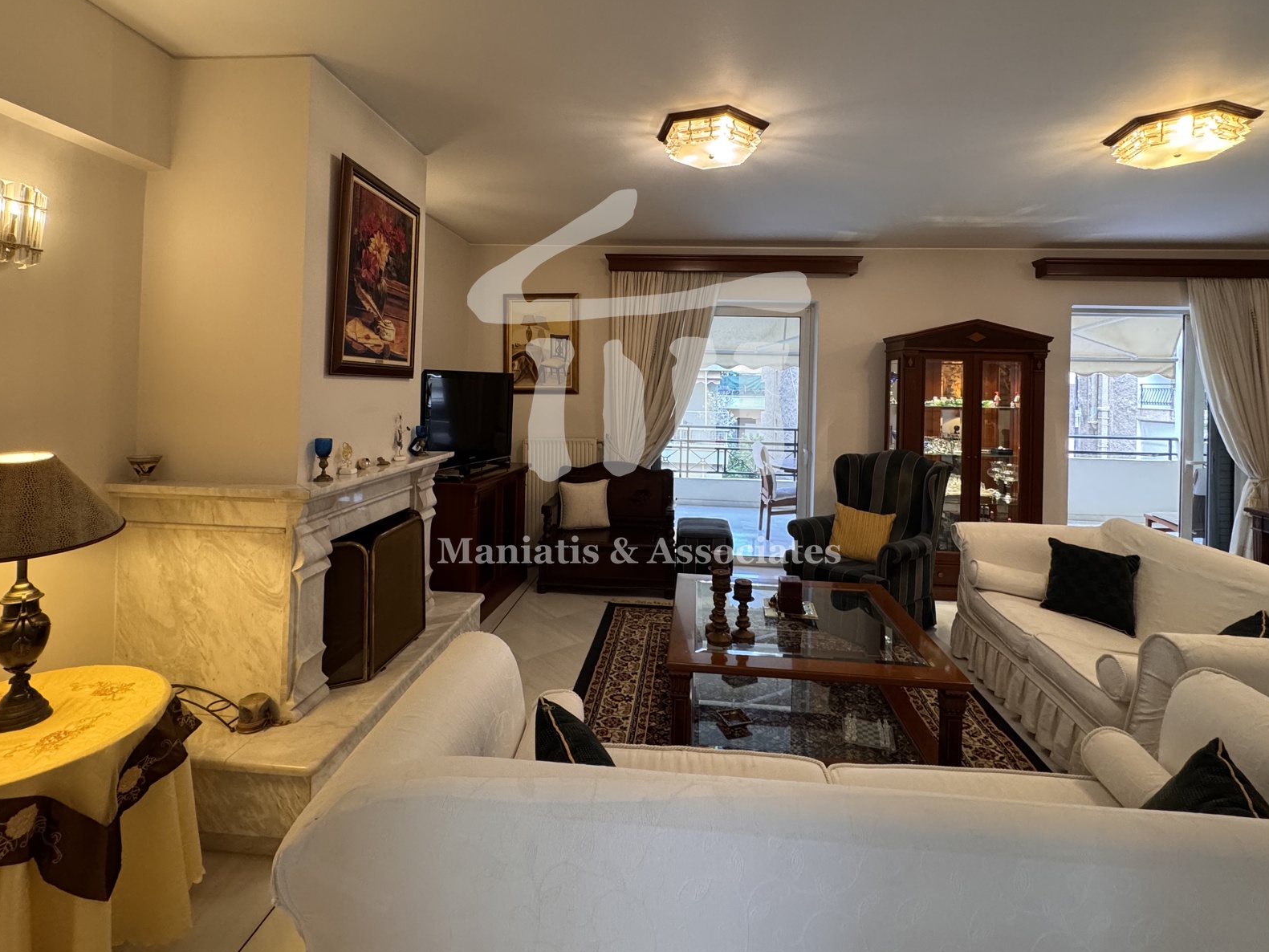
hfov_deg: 91.0
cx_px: 637
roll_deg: -0.6
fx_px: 623
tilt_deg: +1.6
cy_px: 377
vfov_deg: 73.9
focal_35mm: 17
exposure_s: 1/50
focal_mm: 2.22
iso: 250
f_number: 2.2
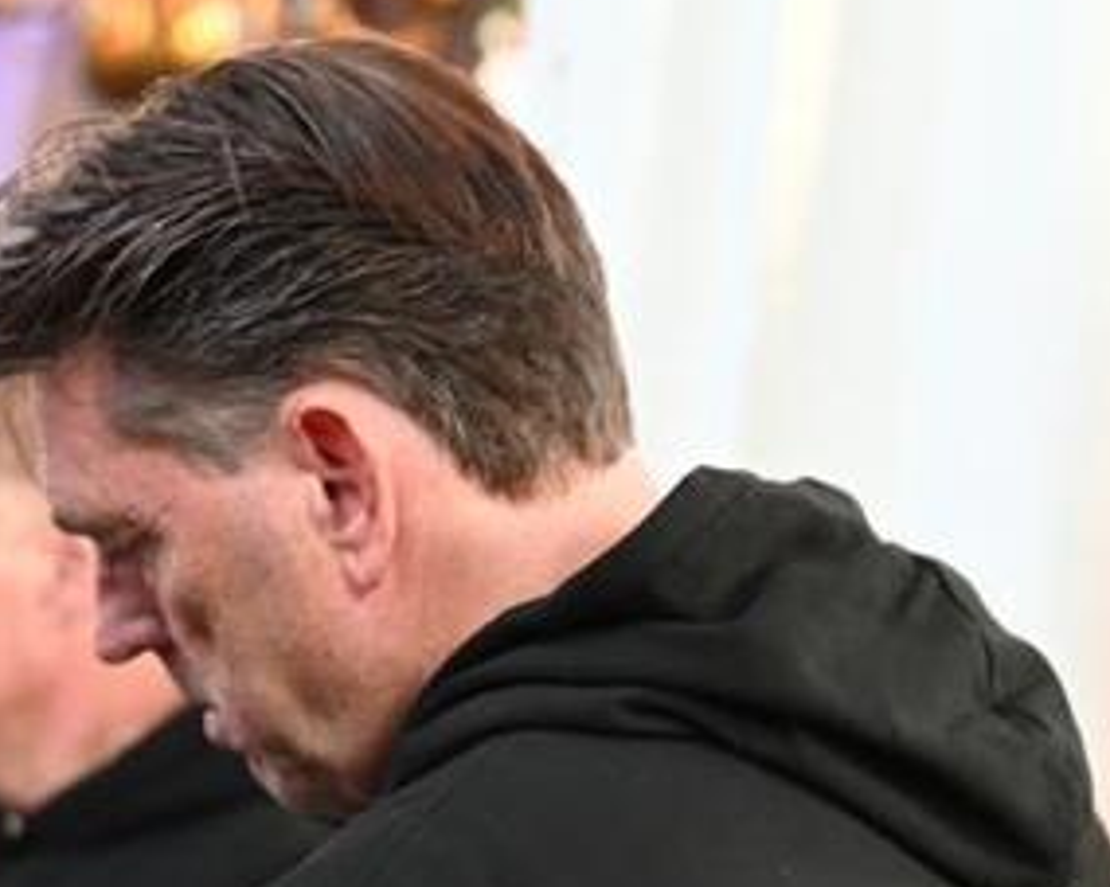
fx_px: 7520
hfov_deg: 8.4
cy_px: 1225
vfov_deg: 6.7
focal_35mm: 229
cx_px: -109
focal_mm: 70
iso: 1250
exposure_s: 1/50
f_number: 4
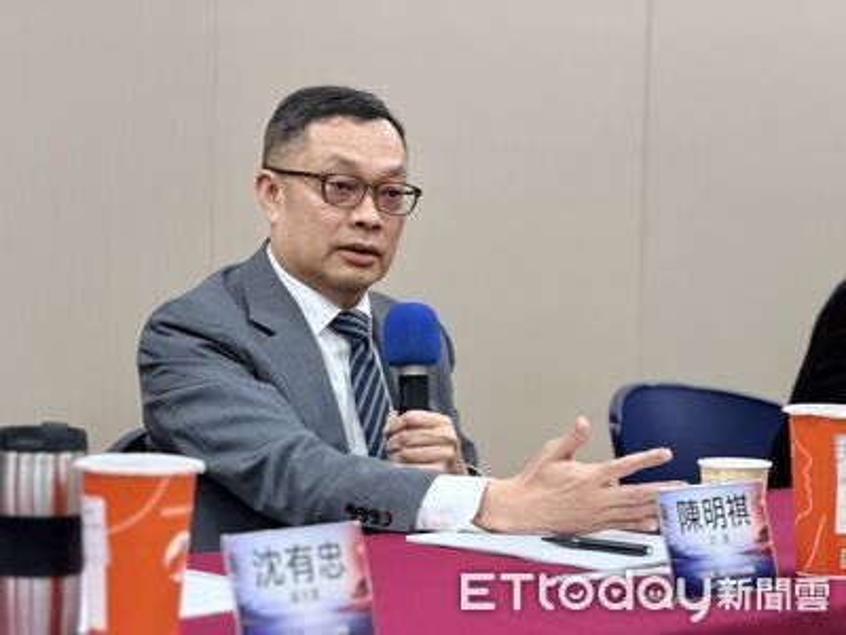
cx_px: 423
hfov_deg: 19.6
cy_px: 318
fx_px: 2444
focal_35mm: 100
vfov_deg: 14.8
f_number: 2.8
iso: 320
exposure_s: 1/120
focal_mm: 16.89
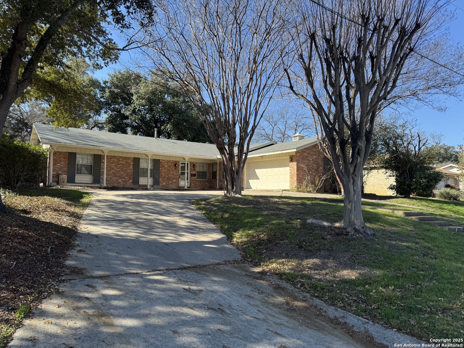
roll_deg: -1.3
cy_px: 174
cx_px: 232
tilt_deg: +2.4
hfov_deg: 71.6
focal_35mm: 24
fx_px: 322
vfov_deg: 56.8
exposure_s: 1/1560
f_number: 1.78
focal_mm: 6.76
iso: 80
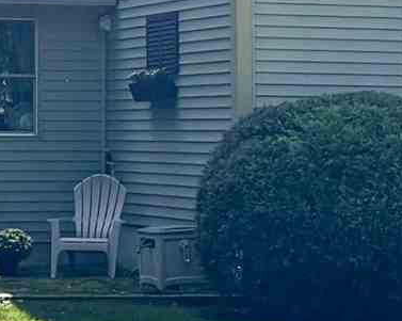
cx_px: 47
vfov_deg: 7.9
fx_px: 2271
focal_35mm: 191
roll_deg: -0.7
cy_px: -232
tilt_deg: +9.1
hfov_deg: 10.1
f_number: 1.78
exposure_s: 1/5814
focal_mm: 6.76
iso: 80
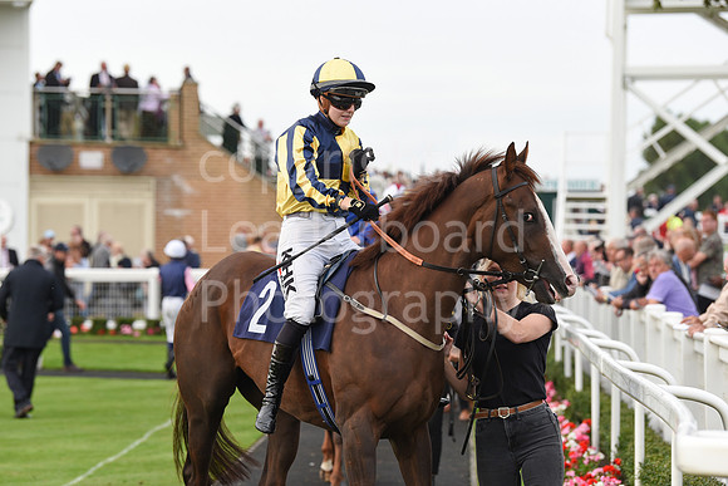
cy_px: 243
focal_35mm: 145
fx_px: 2933
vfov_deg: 9.5
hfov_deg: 14.2
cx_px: 364
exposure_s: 1/1000
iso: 640
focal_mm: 145
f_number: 4.5
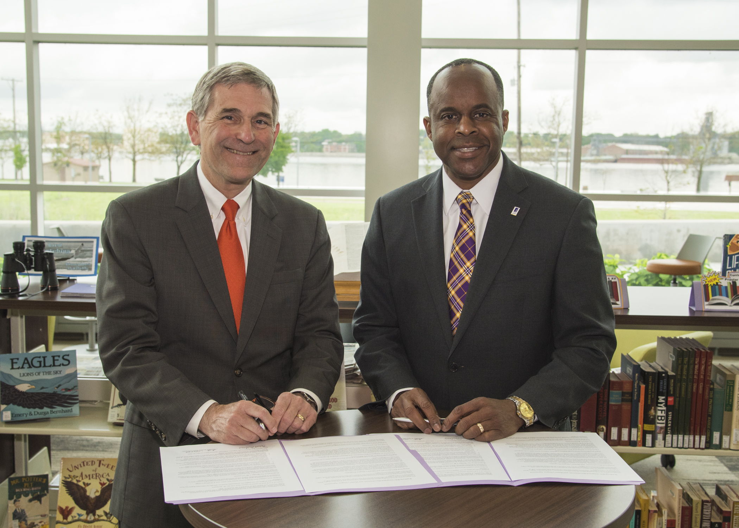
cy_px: 271
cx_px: 358
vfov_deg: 32.3
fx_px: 911
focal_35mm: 43
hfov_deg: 44.1
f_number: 5.6
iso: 800
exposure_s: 1/250
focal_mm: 32
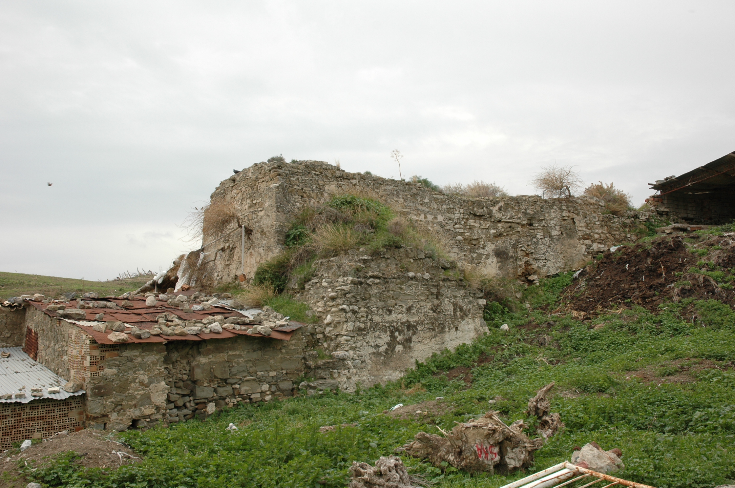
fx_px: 734
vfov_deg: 36.8
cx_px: 368
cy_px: 244
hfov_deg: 53.2
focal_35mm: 36
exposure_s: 1/200
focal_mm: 24
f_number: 7.1
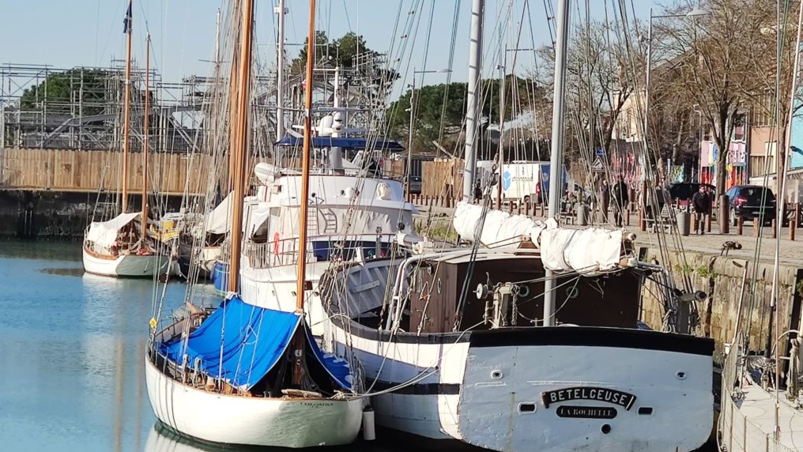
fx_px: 958
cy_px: 277
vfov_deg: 26.5
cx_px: 402
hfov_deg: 45.5
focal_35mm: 45
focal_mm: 8.16
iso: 100
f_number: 2
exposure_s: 1/2684
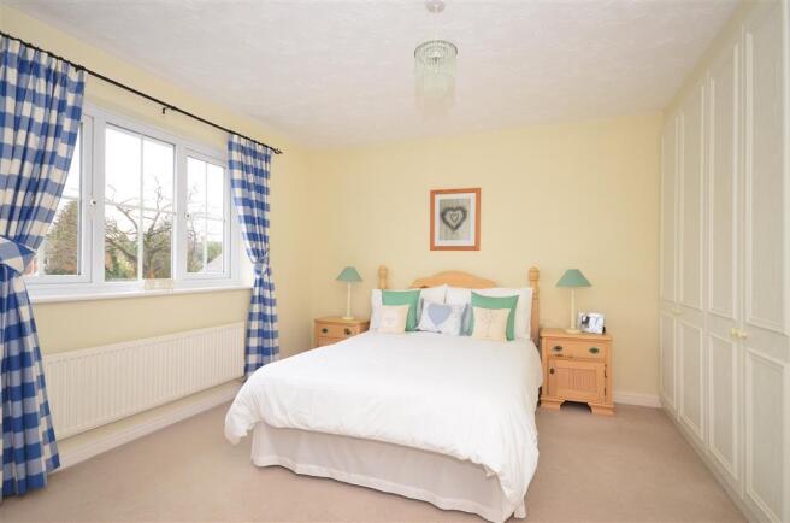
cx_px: 395
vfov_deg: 67.1
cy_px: 262
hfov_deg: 90.1
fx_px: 394
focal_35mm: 18
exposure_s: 1/25
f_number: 6.3
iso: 640
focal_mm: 12
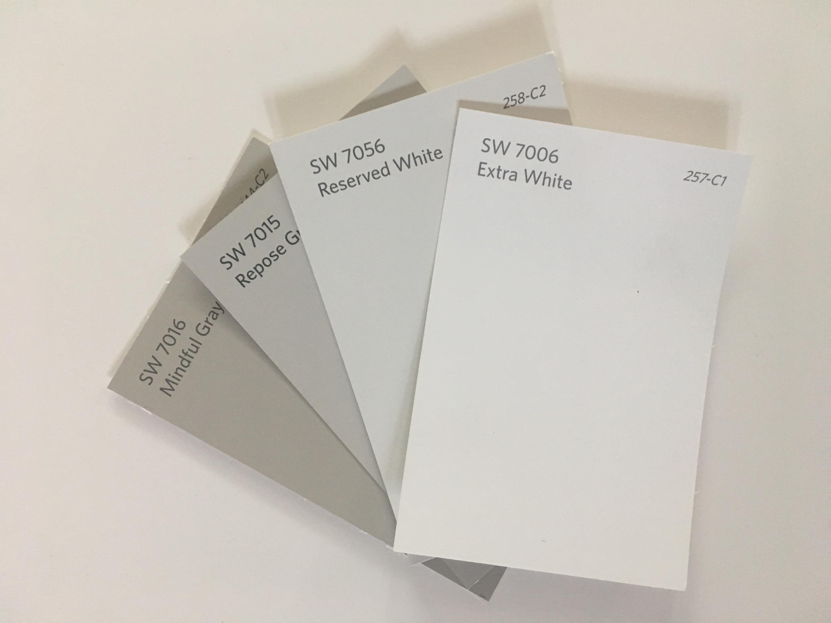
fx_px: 696
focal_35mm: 29
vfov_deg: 48.2
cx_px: 416
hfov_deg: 61.7
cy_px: 312
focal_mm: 4.15
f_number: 2.2
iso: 100
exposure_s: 1/30
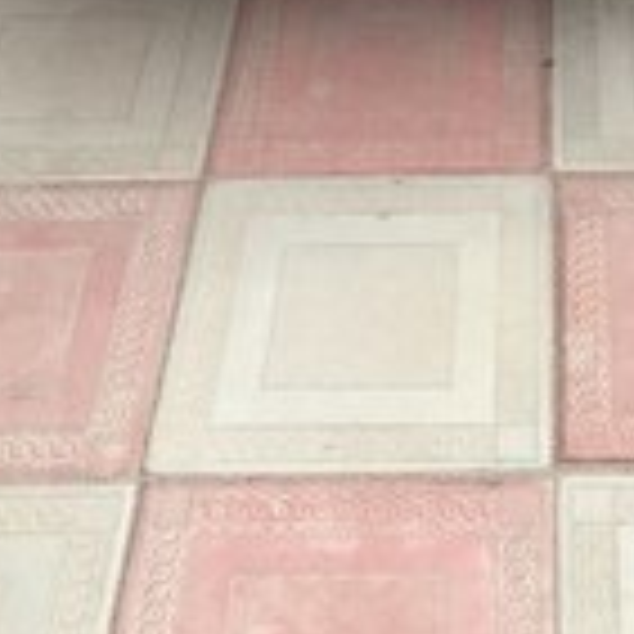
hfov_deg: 19.0
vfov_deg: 17.4
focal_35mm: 90
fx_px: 1865
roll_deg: +0.6
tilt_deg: -31.0
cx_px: 549
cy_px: -319
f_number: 2.2
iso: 32
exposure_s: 1/628
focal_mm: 4.15
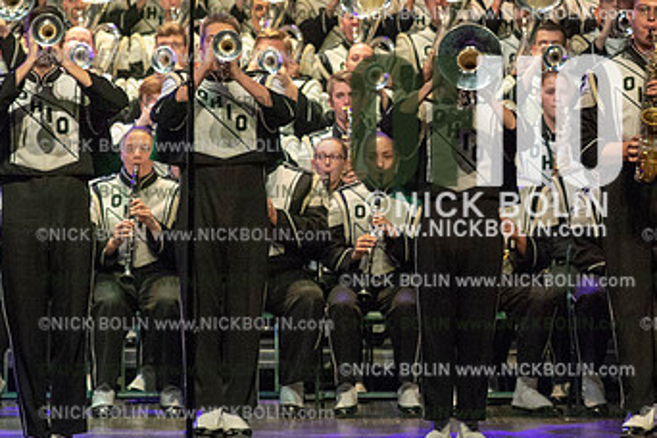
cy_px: 146
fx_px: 6496
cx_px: 486
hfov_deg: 5.8
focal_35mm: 356
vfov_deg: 3.9
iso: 8000
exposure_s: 1/400
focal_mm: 210
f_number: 5.6
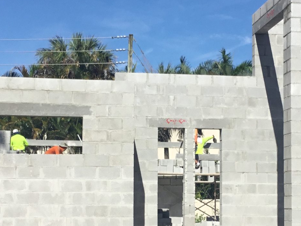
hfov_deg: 23.0
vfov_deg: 17.3
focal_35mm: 85
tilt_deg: +0.7
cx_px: 168
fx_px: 739
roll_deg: -1.2
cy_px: 161
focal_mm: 3.3
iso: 25
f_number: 2.4
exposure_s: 1/2146
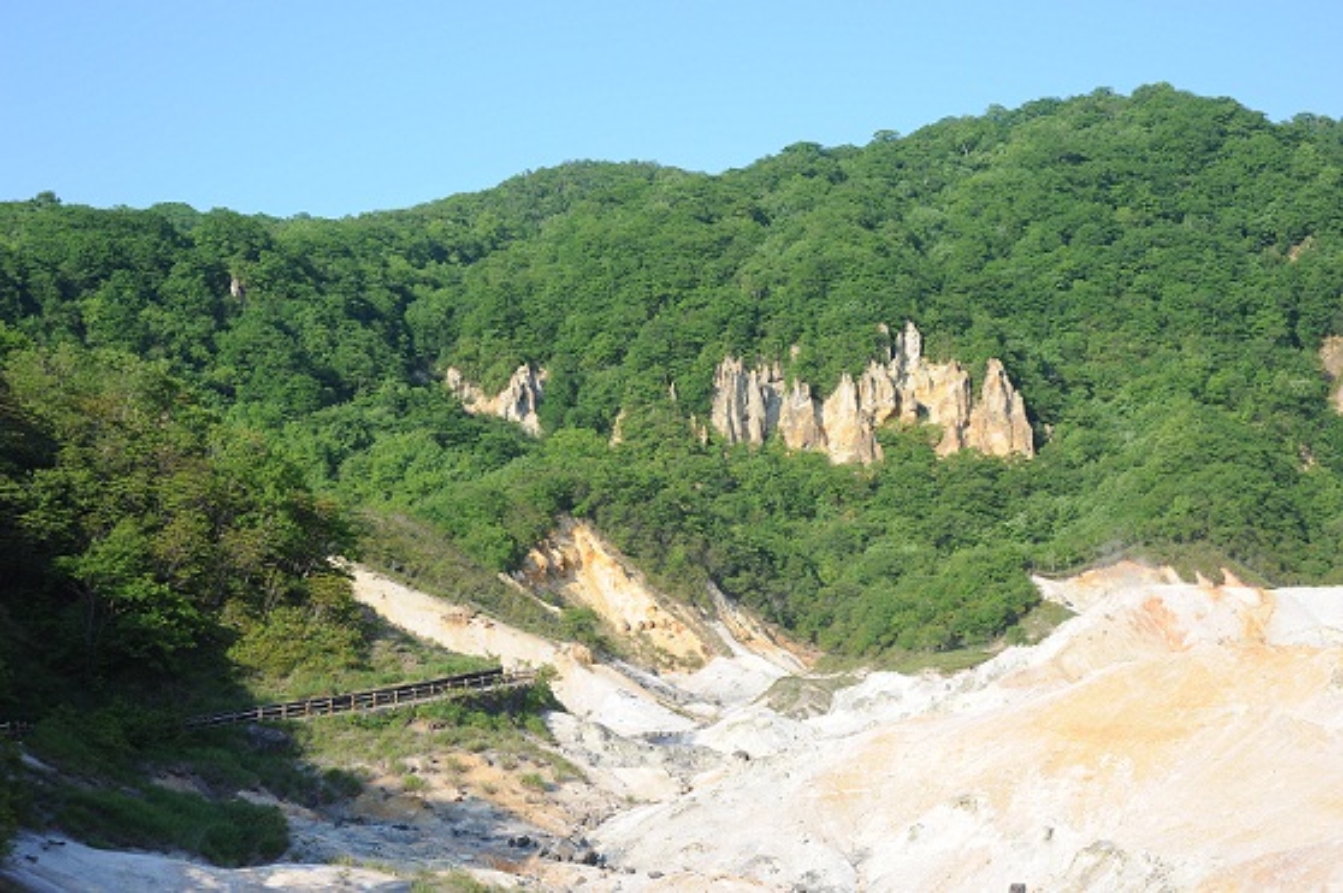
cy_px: 446
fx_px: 2236
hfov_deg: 33.4
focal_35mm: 60
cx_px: 672
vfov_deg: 22.6
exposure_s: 1/400
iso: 320
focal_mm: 60
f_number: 10
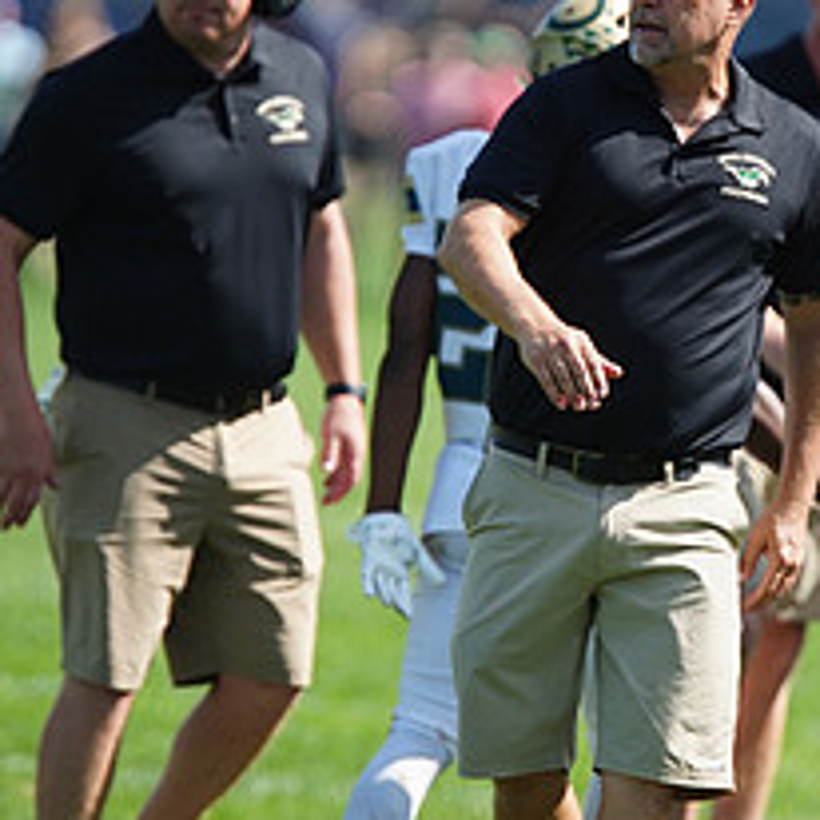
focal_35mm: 719
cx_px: 645
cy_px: 293
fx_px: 19270
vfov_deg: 2.4
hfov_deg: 2.4
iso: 400
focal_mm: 300
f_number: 2.8
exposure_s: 1/3200
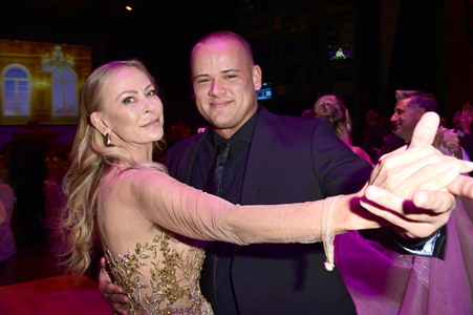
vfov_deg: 43.5
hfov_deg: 62.0
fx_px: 394
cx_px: 236
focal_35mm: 30
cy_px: 158
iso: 1250
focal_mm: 30
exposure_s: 1/60
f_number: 8
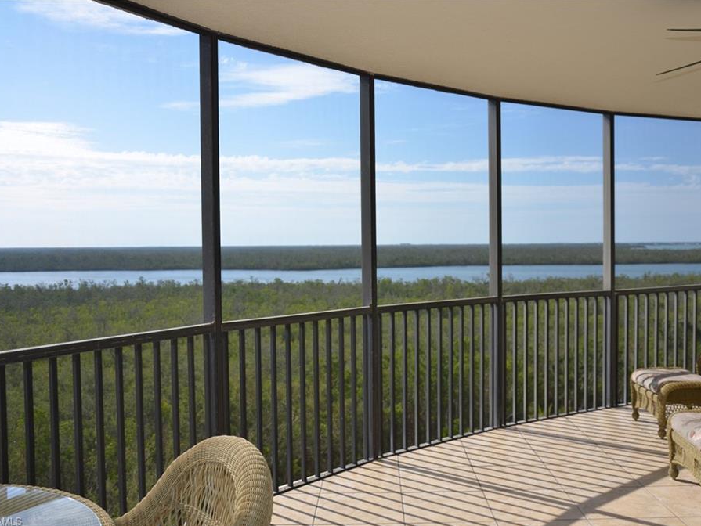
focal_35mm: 35
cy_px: 263
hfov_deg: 53.2
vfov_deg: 41.2
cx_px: 368
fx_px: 700
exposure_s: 1/250
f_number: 4
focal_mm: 21
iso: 125
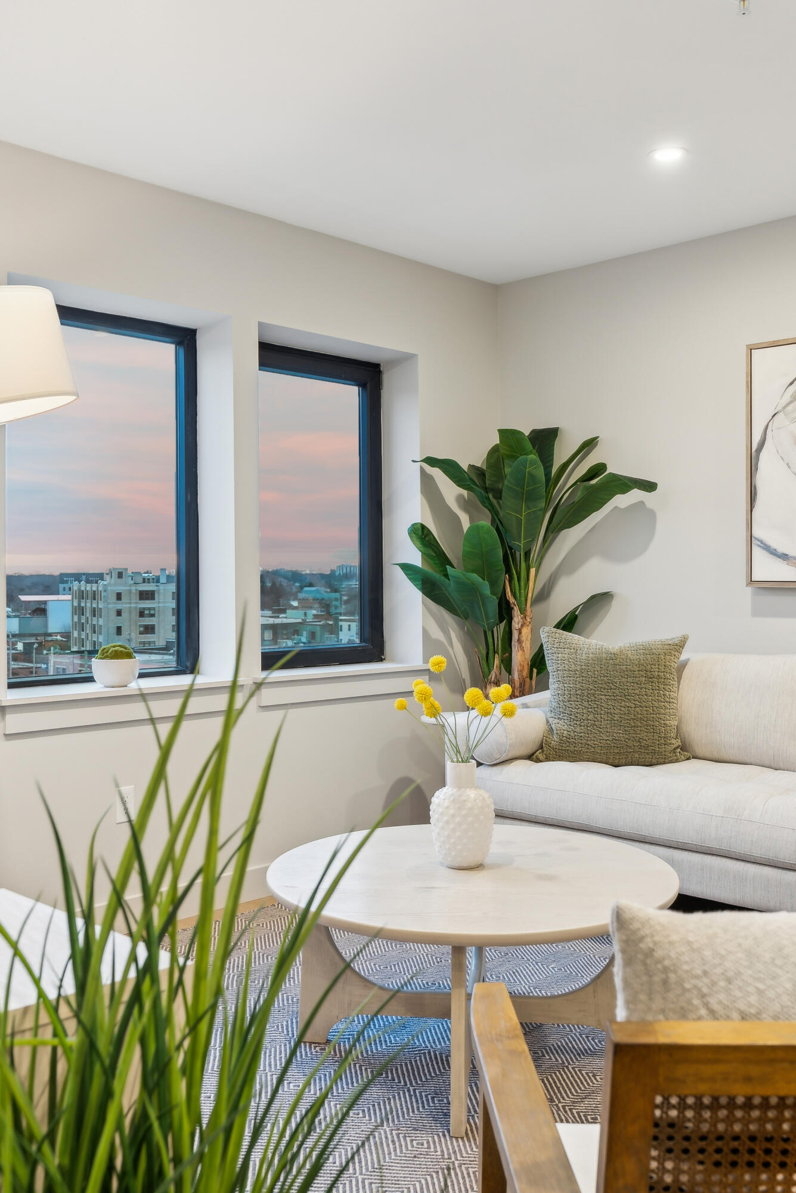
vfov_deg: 58.7
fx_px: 1060
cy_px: 596
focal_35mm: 32
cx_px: 398
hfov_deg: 41.1
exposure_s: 1/6
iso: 320
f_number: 7.1
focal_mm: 32
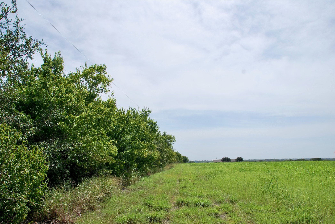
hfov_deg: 65.4
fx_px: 261
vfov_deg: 46.5
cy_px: 116
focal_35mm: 28
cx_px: 163
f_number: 9
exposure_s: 1/320
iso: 100
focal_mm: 18
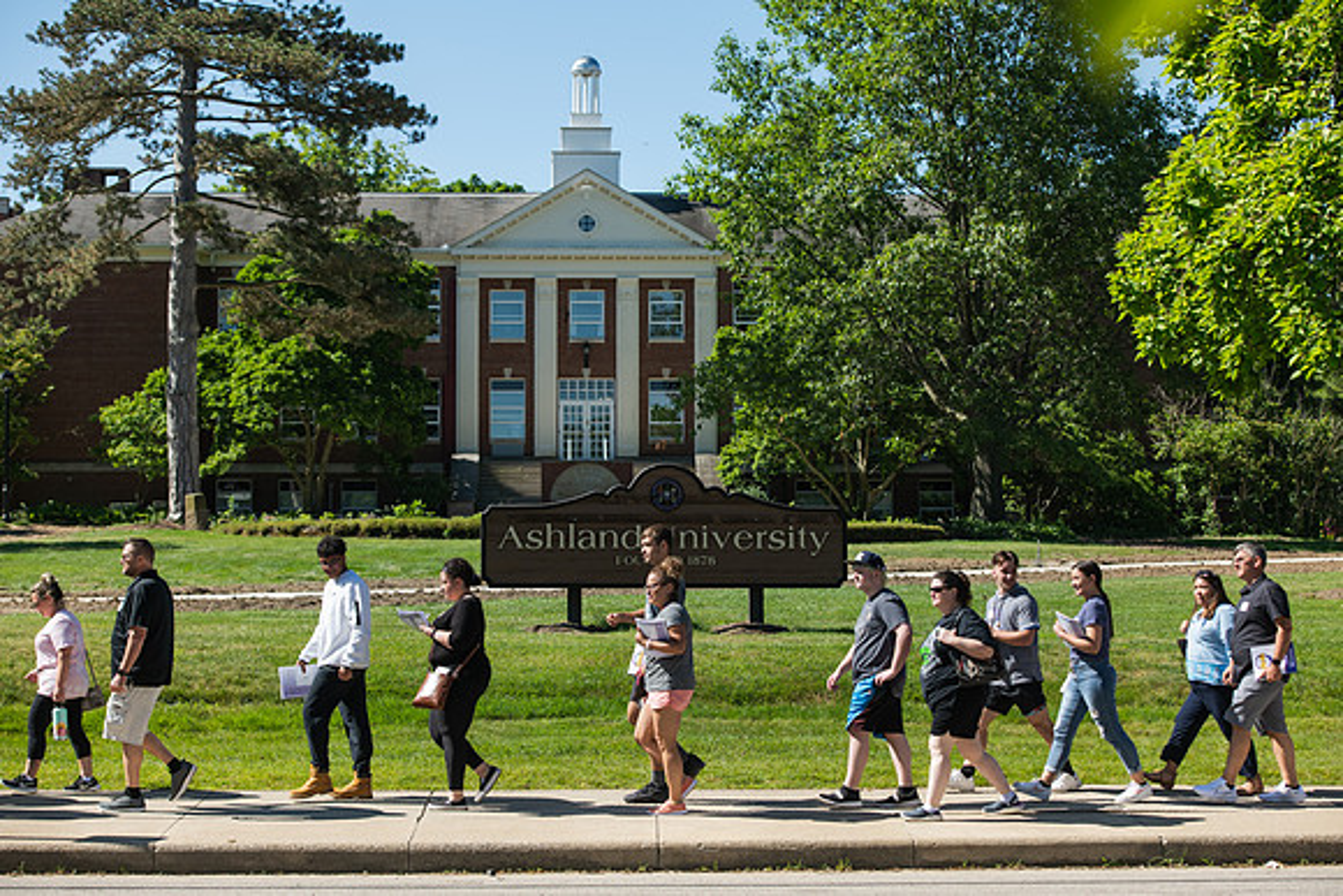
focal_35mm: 70
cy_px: 448
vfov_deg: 19.5
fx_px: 2612
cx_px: 672
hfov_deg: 28.8
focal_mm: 70
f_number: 5
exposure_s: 1/500
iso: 100
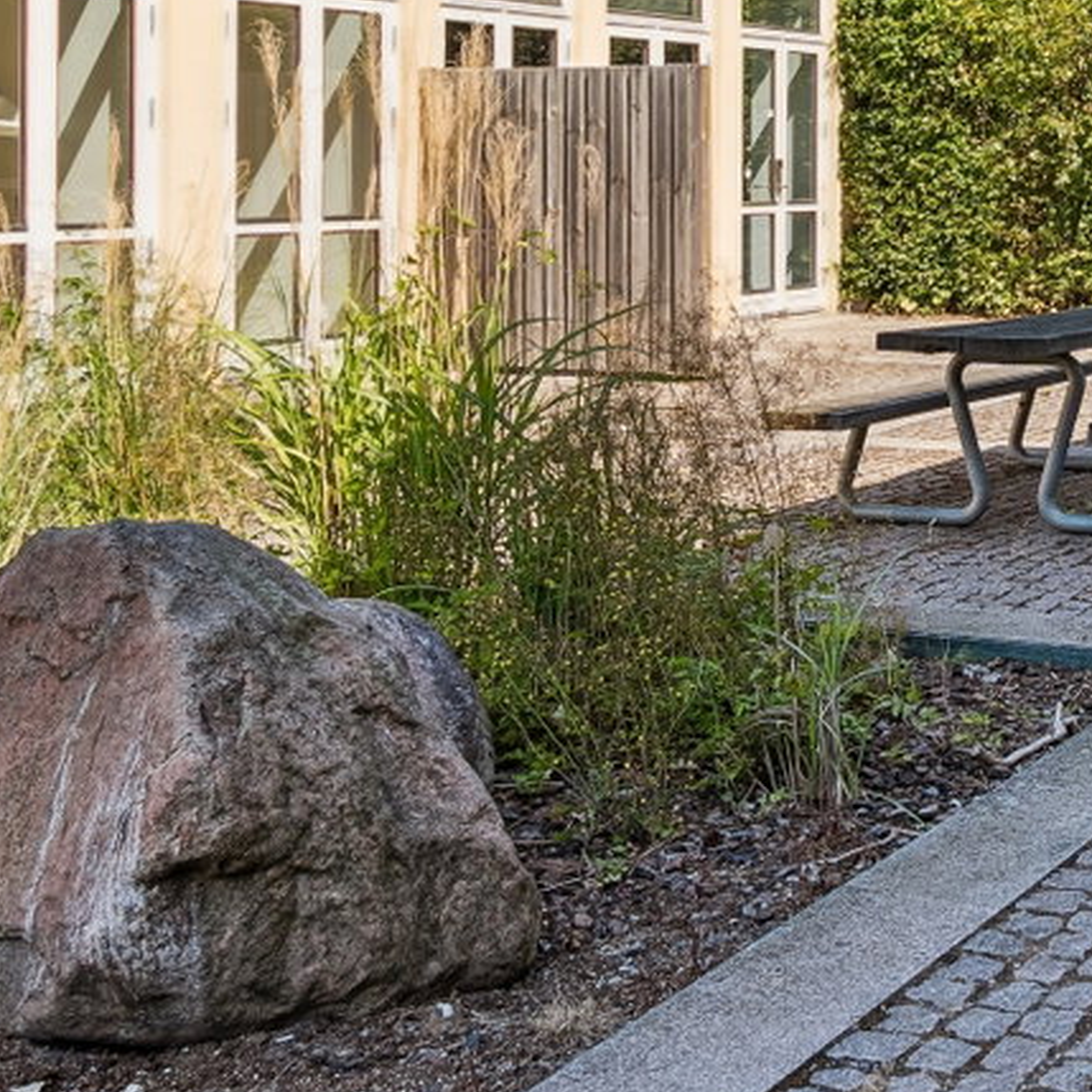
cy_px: 101
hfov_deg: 27.4
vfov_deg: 28.8
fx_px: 2034
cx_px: 1207
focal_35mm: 57
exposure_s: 1/60
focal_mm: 12
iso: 200
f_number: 8
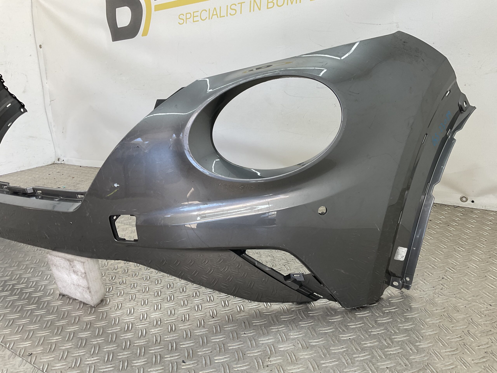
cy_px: 186
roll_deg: +4.6
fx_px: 416
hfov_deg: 61.7
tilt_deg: -18.0
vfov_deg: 48.2
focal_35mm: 29
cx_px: 248
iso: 16
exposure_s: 1/115
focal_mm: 3
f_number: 1.8
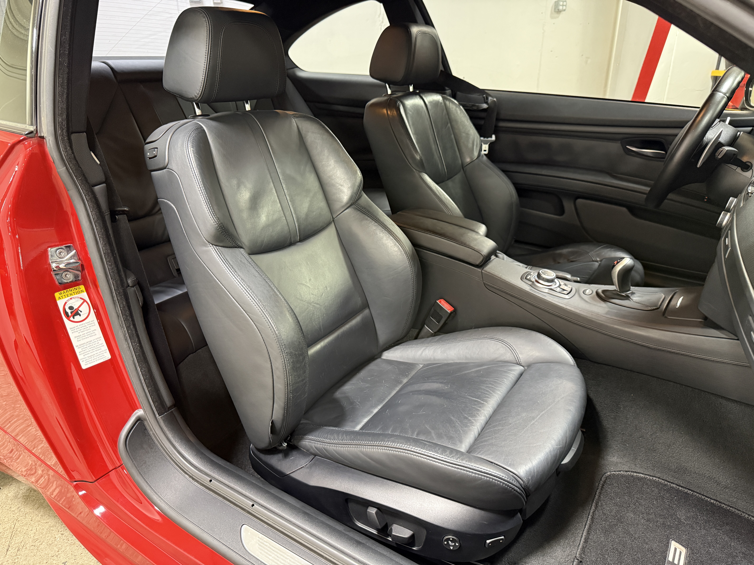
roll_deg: +0.4
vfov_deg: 56.8
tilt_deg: -21.2
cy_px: 282
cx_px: 377
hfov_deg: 71.6
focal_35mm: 24
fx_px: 523
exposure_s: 1/60
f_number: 1.78
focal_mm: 6.76
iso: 640
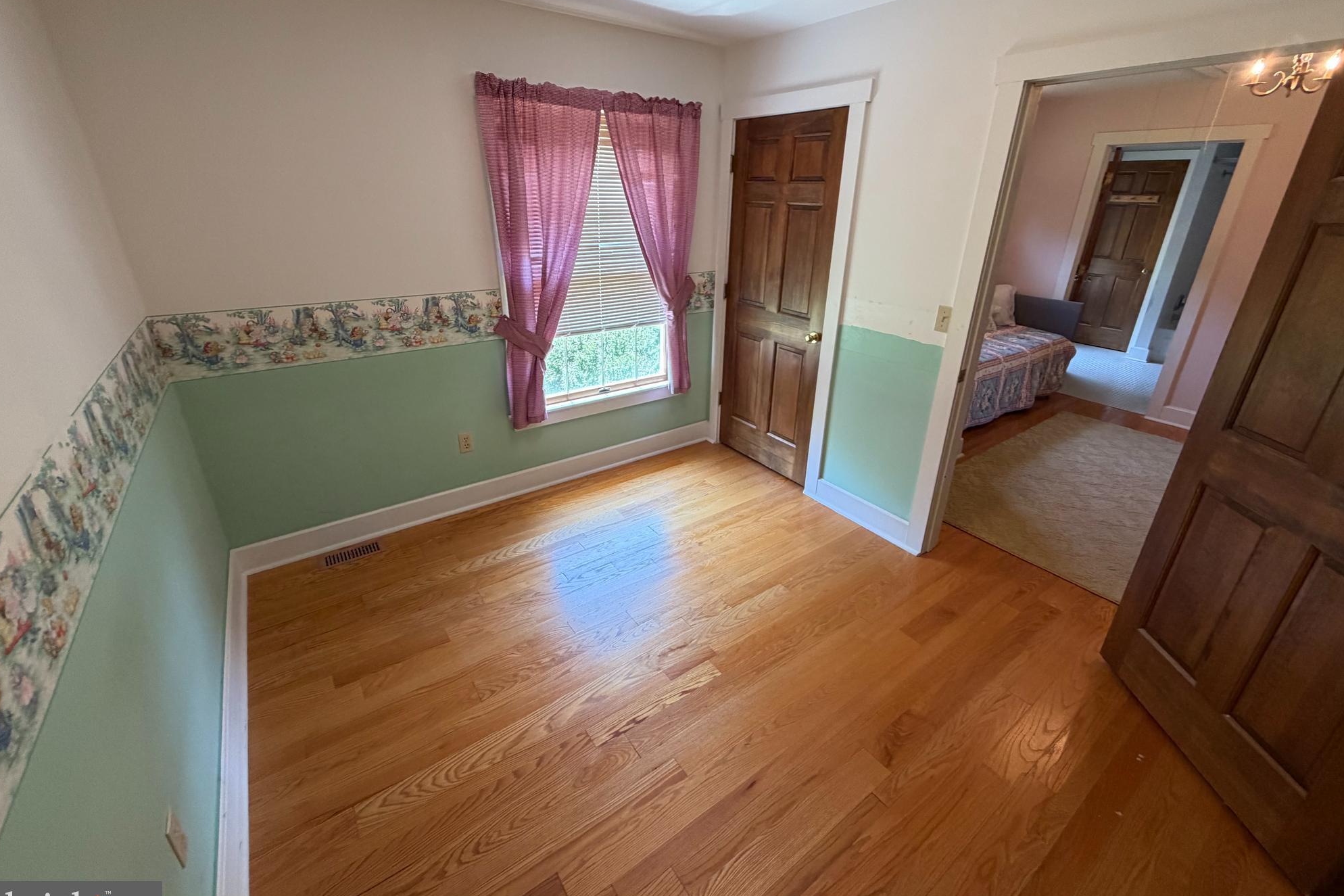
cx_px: 686
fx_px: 560
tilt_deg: -21.7
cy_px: 417
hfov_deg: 100.4
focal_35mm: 15
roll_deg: -2.6
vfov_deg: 77.2
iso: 320
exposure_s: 1/120
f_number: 2.2
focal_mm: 2.22
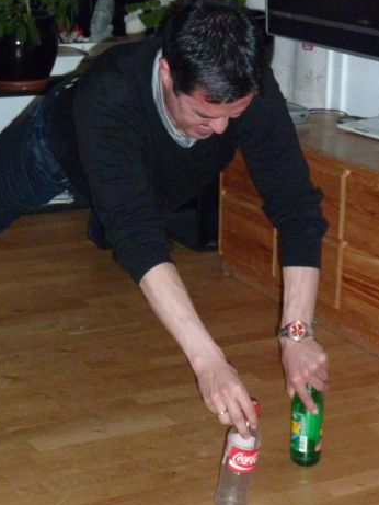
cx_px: 142
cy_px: 261
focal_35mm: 82
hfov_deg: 18.0
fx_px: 1197
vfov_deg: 23.8
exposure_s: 1/125
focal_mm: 10.3
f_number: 4
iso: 640
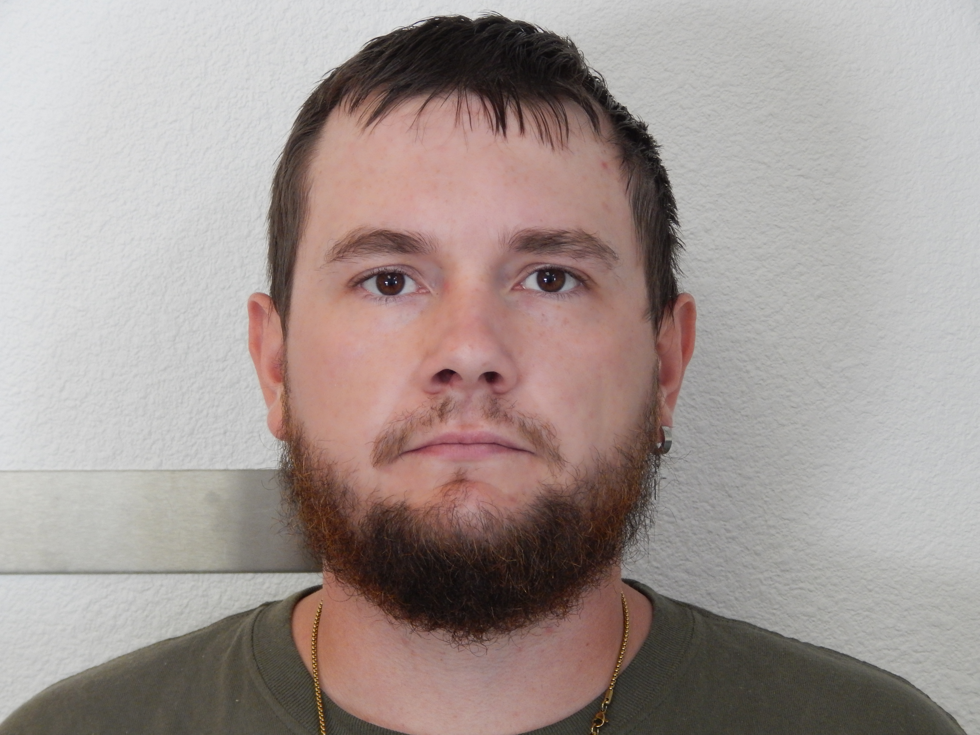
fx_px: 3737
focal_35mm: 132
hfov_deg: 14.9
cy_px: 368
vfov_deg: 11.2
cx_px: 490
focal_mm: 23.4
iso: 400
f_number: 4.8
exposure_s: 1/25
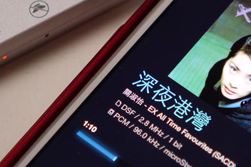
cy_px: 63
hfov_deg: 7.1
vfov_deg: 4.7
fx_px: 2028
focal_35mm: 291
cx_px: 115
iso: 200
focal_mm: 54.09
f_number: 2.8
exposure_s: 1/30
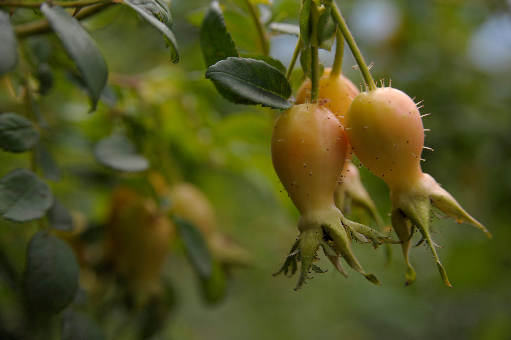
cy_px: 170
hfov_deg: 19.5
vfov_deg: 13.0
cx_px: 256
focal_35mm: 105
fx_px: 1489
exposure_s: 1/125
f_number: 6.3
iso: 200
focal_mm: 105
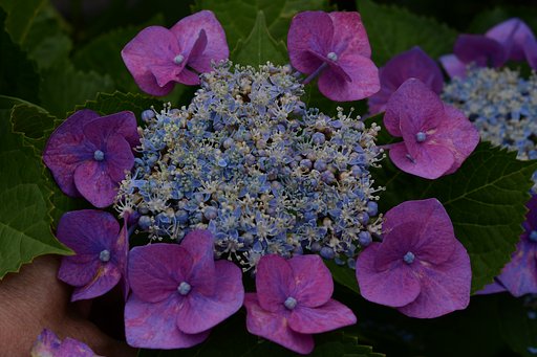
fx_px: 1342
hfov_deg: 22.6
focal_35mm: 90
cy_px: 178
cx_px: 268
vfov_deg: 15.2
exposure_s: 1/500
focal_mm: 60
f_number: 8
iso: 200
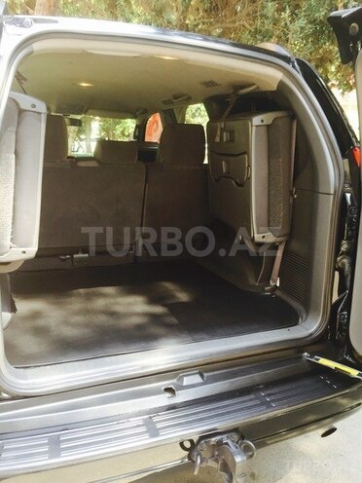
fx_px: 404
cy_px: 242
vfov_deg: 61.7
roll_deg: +0.2
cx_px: 181
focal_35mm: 29
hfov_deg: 48.2
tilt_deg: -12.8
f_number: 2.2
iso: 50
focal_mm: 4.15
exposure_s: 1/100
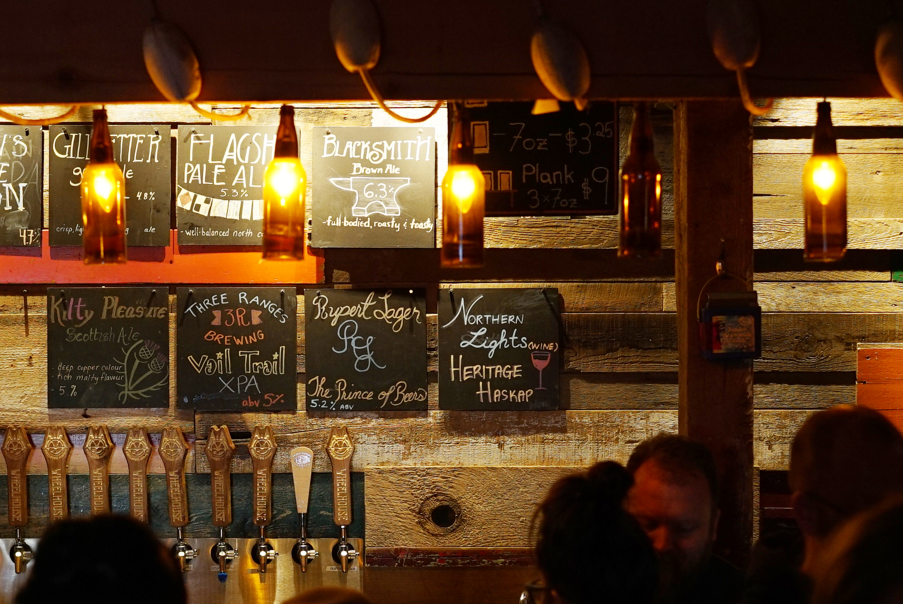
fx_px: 2610
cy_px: 418
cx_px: 192
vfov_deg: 13.2
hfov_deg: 19.4
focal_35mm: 104
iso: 1000
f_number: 3.2
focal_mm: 55
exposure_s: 1/100
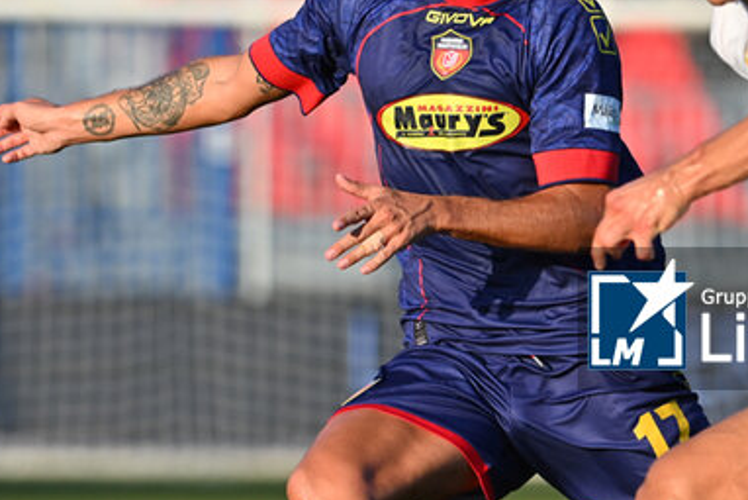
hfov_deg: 2.7
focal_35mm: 777
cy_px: 300
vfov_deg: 1.8
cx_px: 770
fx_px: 16150
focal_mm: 290
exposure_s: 1/2000
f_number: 4.5
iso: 400
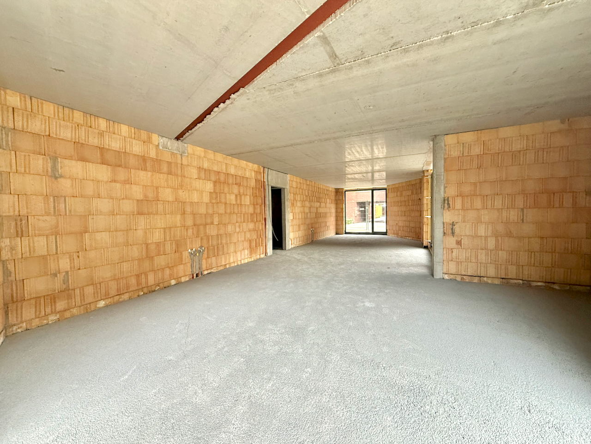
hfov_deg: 102.1
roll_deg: +0.5
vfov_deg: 85.7
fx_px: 239
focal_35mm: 14
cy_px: 222
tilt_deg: -1.2
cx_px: 296
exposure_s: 1/99
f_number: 2.2
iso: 250
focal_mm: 2.22
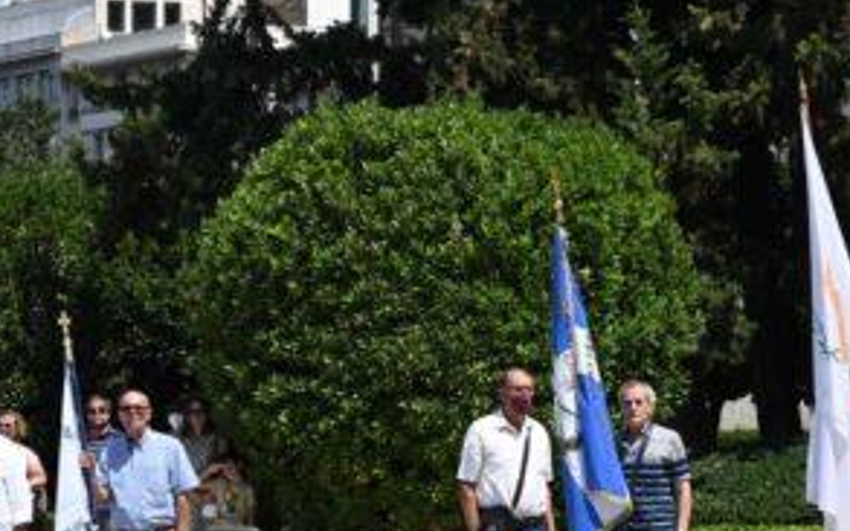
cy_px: 541
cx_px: 142
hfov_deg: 10.7
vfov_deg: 6.7
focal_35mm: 196
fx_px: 4540
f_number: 6.3
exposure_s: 1/1000
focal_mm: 37
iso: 200
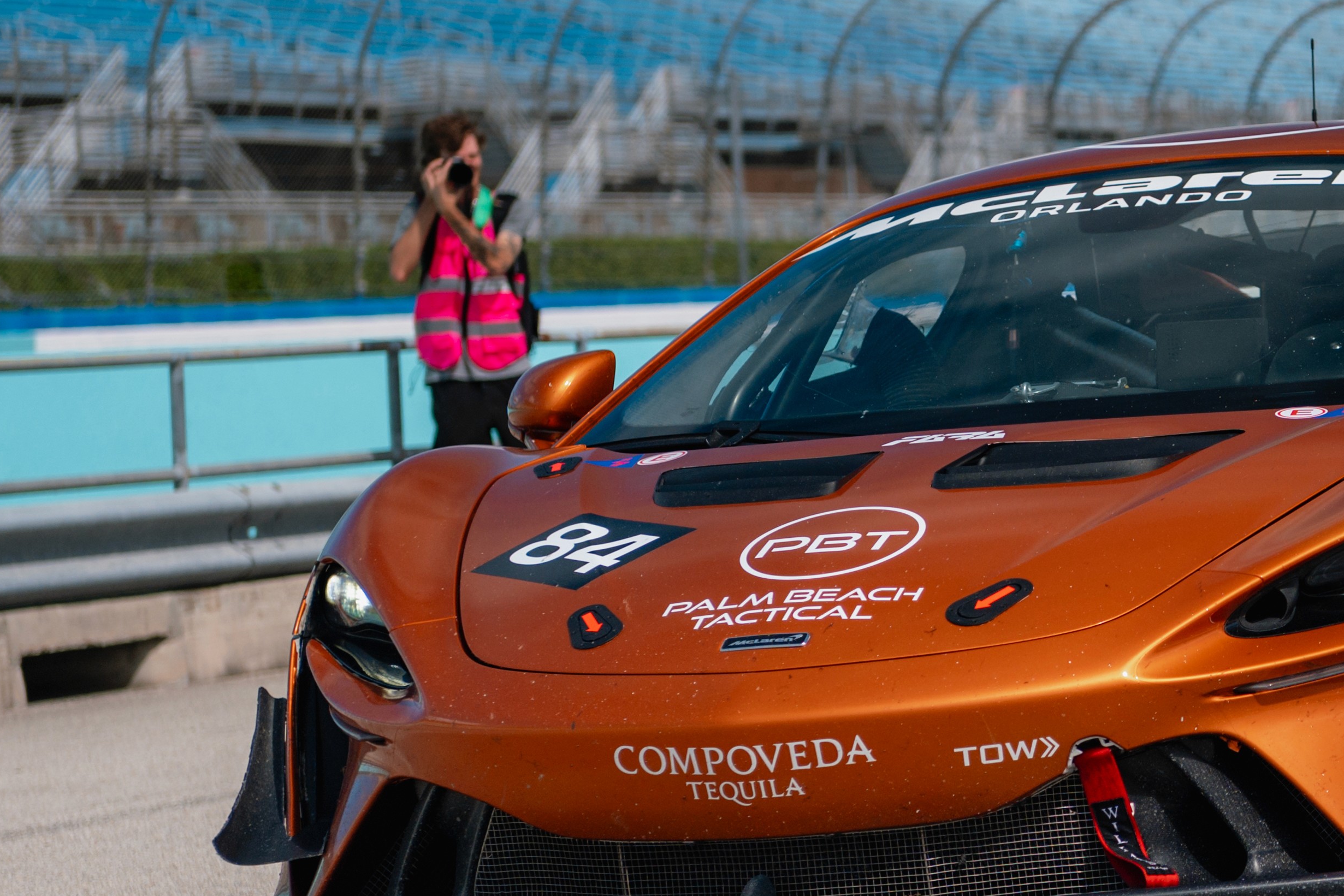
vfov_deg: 8.0
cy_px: 506
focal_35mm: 172
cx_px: 1331
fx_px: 6421
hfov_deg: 11.8
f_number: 3.5
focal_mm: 70
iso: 320
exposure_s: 1/3200
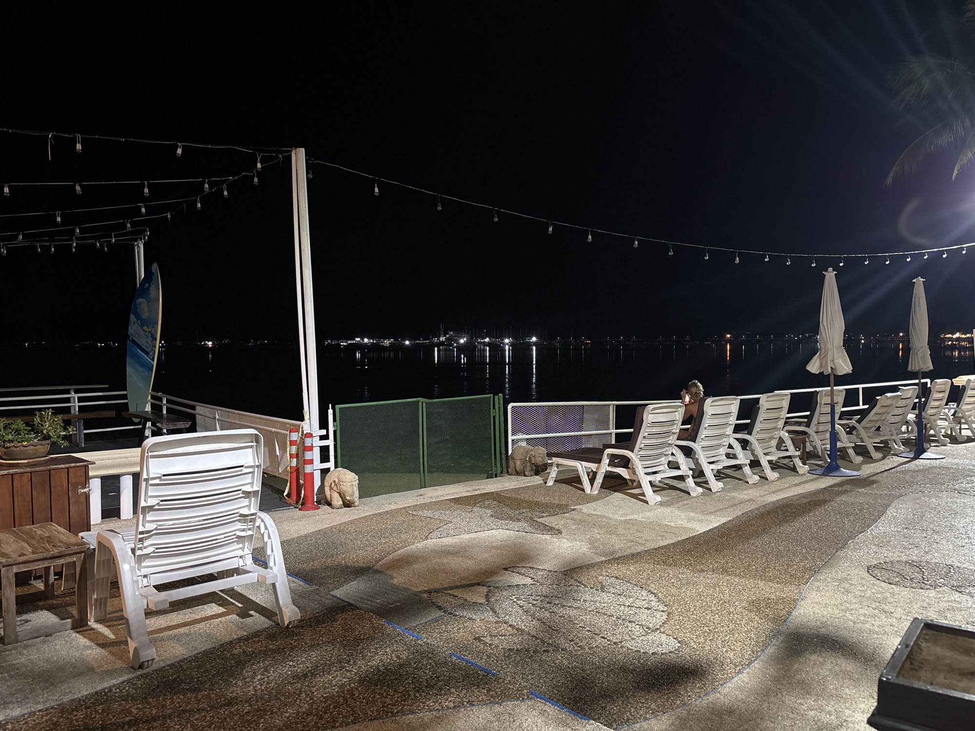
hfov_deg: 67.3
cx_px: 488
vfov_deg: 53.1
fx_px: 732
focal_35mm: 26
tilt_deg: -2.7
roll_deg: +0.2
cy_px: 366
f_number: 1.6
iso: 500
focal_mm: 5.96
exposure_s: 1/25
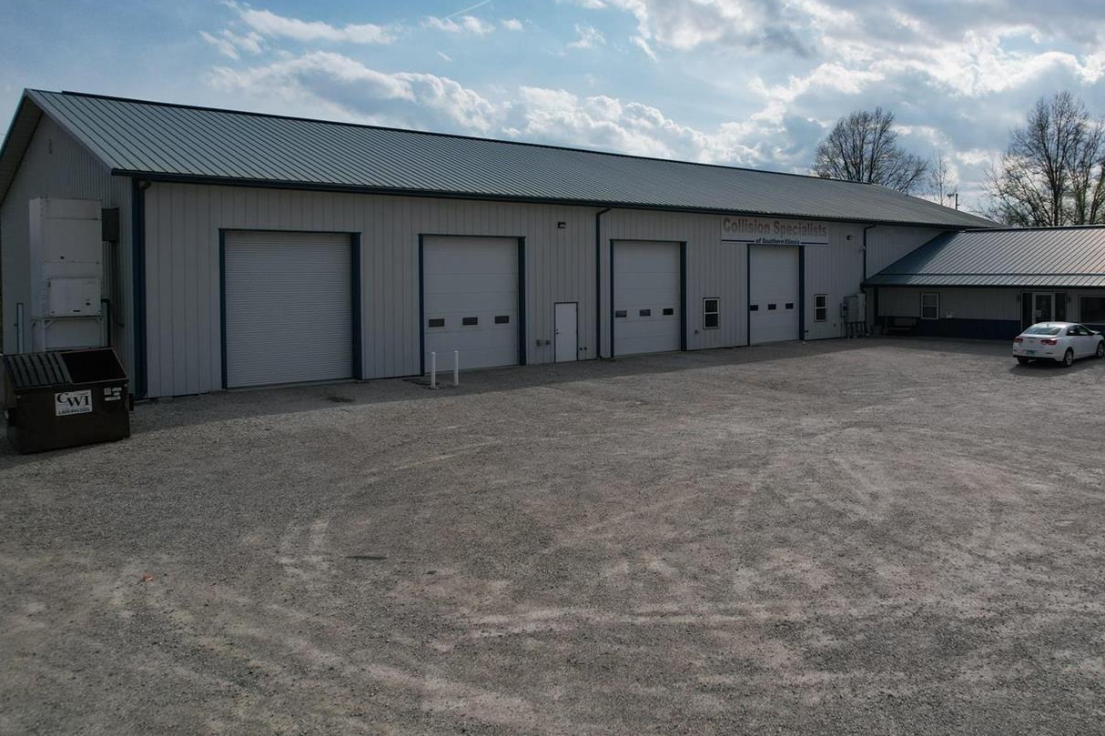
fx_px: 890
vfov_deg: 44.6
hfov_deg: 62.8
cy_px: 284
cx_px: 685
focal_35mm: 29
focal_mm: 8.38
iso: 200
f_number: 2.8
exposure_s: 1/6400
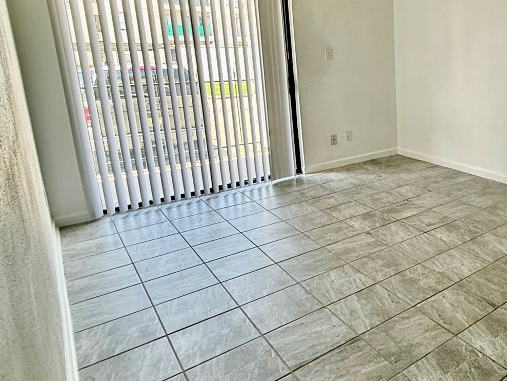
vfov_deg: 47.7
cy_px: 137
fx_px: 425
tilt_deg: -11.2
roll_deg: +0.4
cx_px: 458
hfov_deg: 53.7
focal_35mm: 29
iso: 80
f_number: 2.2
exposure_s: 1/120
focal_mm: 2.22
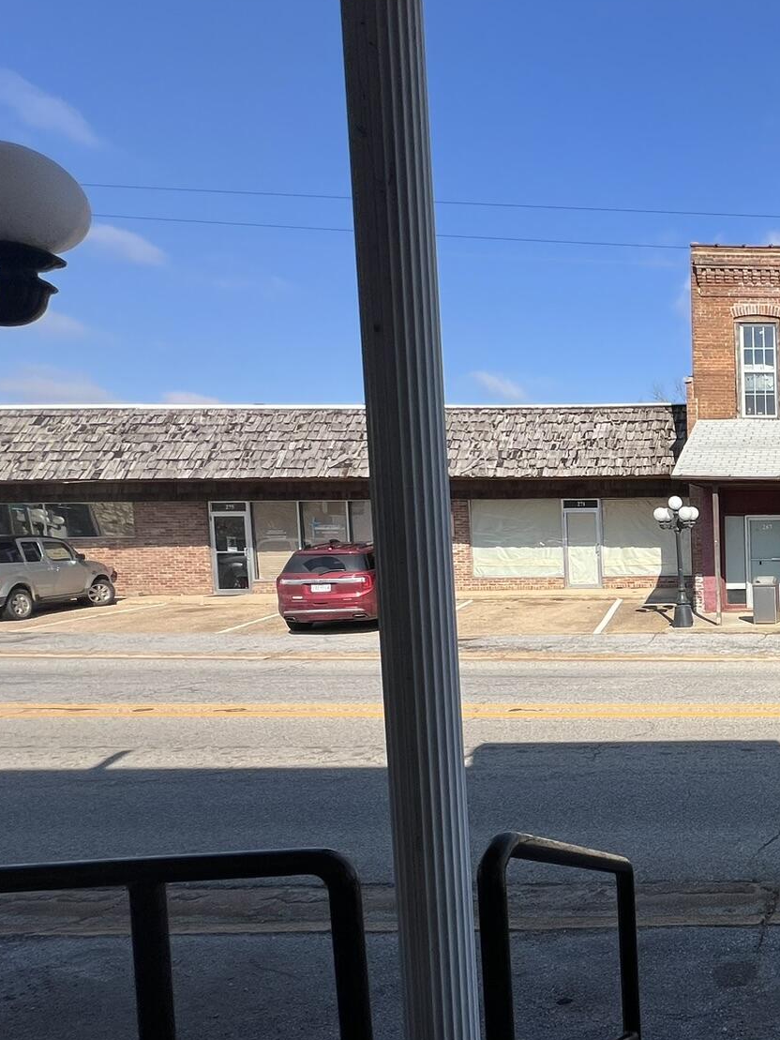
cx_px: 908
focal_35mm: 24
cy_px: 587
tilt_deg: -3.8
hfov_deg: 41.5
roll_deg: +0.3
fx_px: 721
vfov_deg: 71.3
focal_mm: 1.57
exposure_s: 1/2016
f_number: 1.8
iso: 32
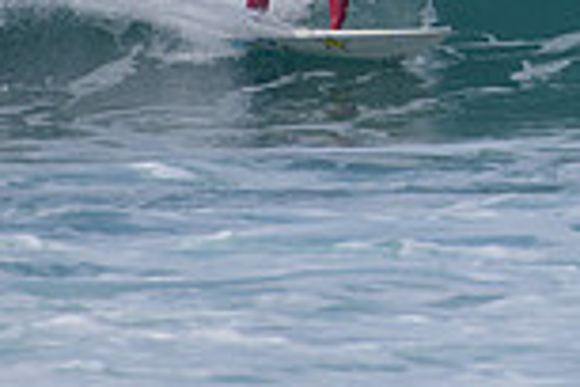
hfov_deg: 1.1
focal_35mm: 1901
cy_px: -146
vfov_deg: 0.7
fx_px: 30625
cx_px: 694
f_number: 6.3
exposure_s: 1/2500
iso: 250
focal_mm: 500
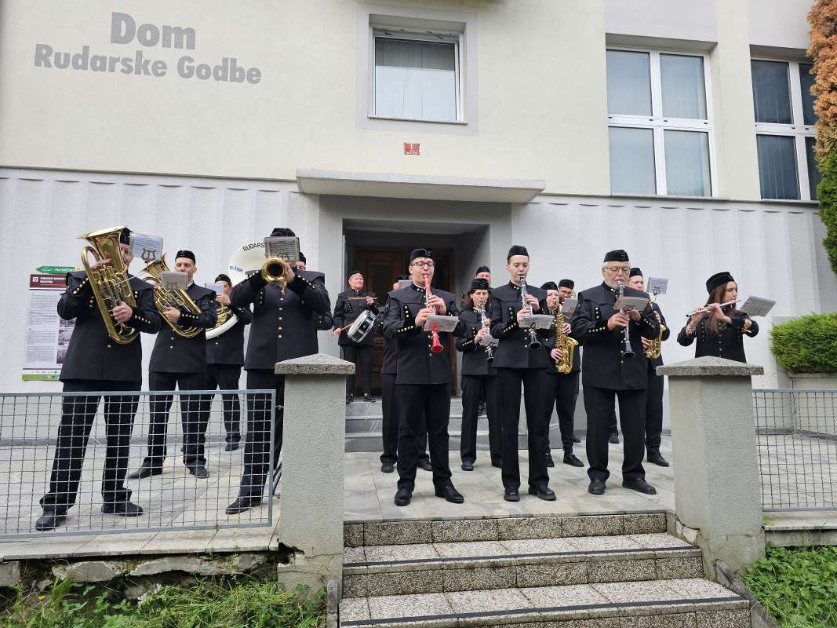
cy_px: 314
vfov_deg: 58.9
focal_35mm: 23
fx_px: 556
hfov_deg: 73.9
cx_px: 418
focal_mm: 6.3
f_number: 1.7
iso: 10
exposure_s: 1/190
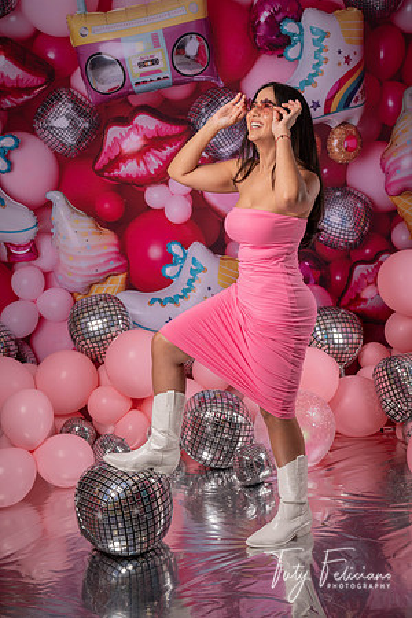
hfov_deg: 29.2
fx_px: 790
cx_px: 206
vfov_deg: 42.7
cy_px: 309
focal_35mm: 46
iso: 250
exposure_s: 1/125
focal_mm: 46
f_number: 6.3
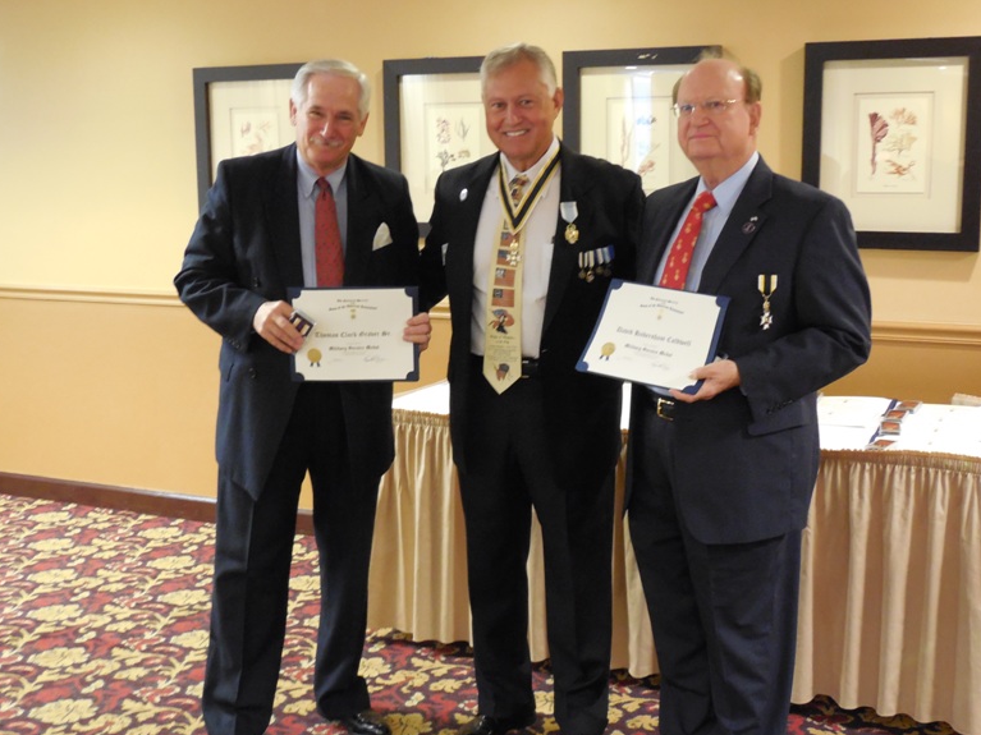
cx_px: 494
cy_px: 360
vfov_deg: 30.3
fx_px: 1360
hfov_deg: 39.7
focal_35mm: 48
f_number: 3.8
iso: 720
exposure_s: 1/8
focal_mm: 8.2
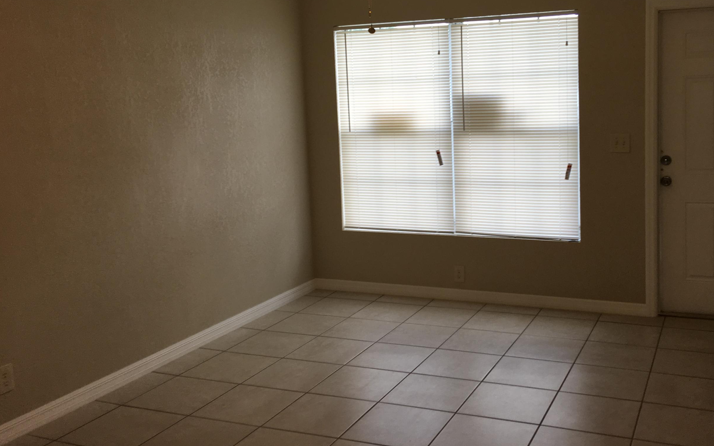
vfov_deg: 33.5
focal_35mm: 38
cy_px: 181
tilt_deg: -7.3
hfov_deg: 51.1
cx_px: 439
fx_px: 739
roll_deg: +1.6
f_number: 2.2
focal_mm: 4.15
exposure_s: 1/60
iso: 32
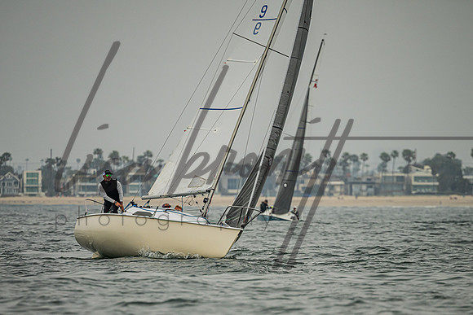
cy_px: 205
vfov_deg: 2.6
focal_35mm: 529
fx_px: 6952
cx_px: 228
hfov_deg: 3.9
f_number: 5.6
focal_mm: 400
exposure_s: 1/4000
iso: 280
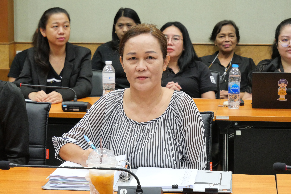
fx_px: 817
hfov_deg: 20.2
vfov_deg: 13.6
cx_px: 146
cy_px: 97
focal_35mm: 101
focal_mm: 49
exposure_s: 1/50
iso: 3200
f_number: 5.6
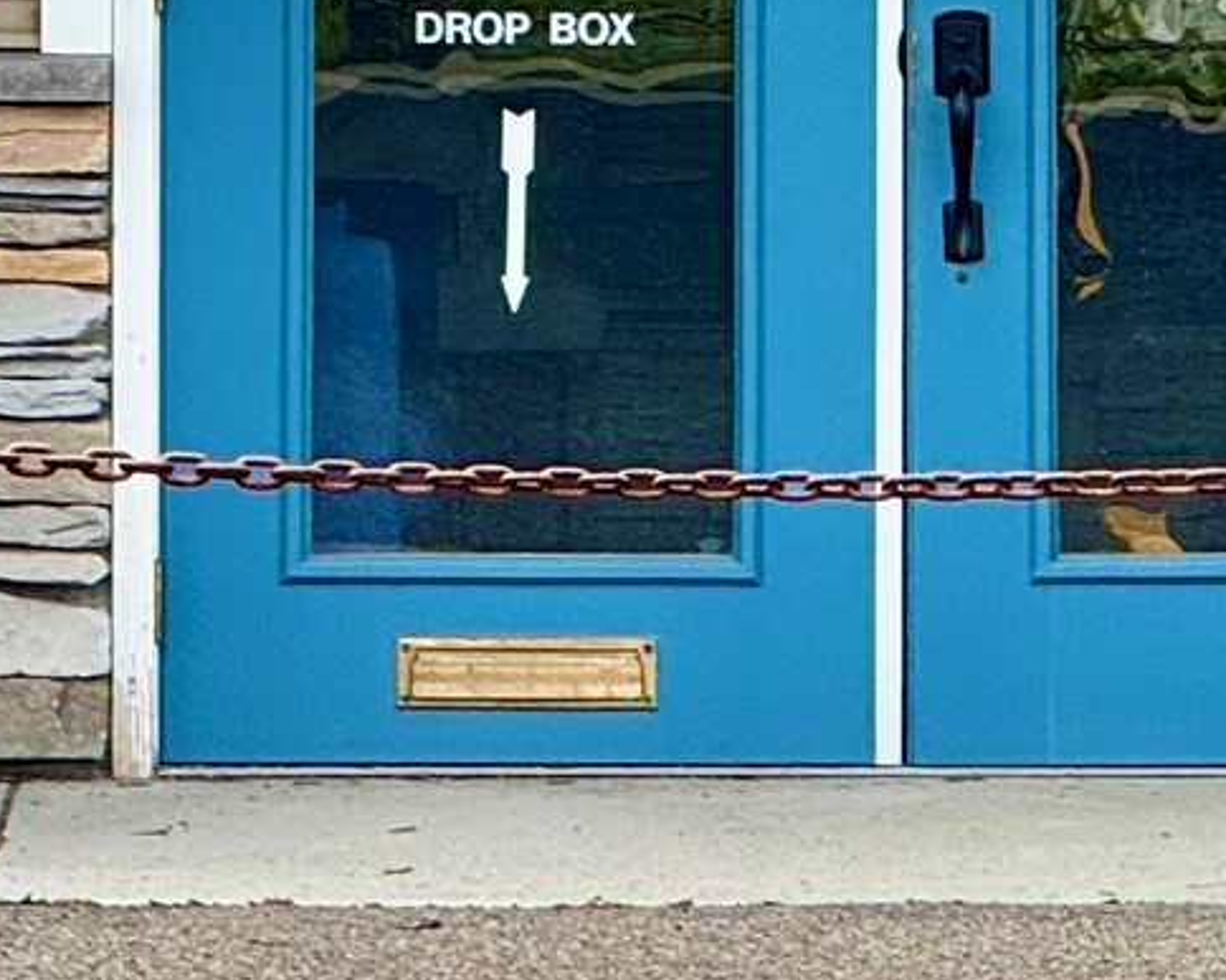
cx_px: 902
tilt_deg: +0.8
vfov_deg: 3.1
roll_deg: -0.2
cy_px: -948
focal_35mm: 496
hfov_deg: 3.9
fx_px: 17994
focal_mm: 15.66
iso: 50
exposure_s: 1/497
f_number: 2.8
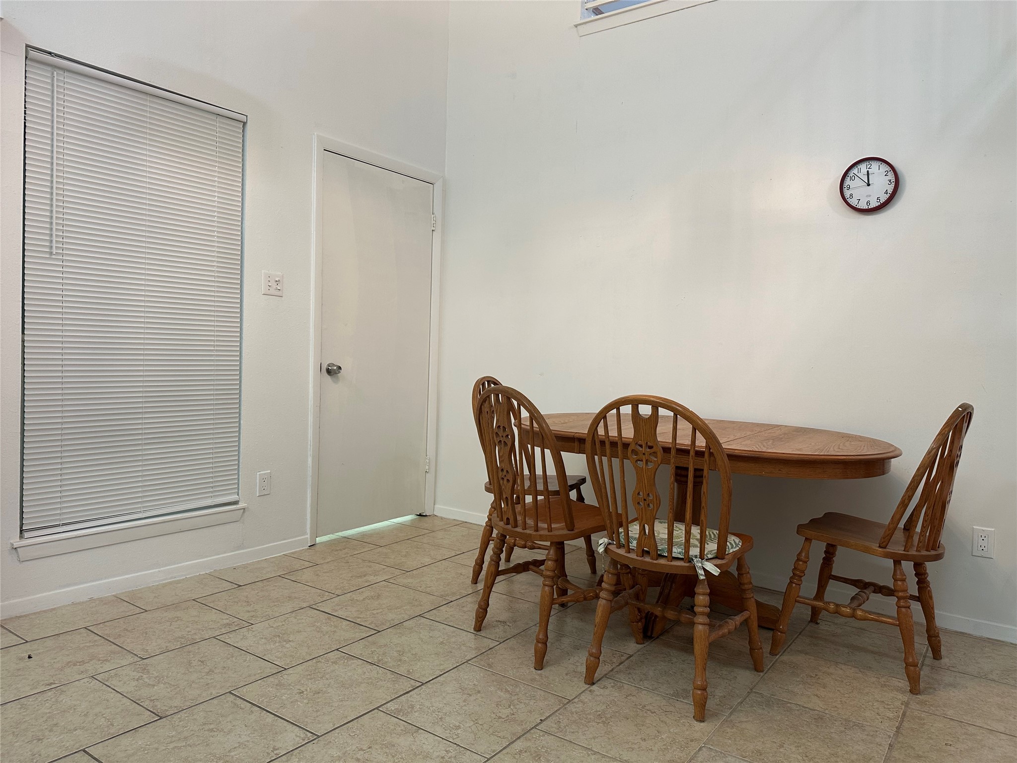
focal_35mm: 24
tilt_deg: -1.9
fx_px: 705
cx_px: 508
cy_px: 382
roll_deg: -0.9
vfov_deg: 56.8
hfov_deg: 71.6
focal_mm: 6.86
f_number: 1.78
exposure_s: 1/60
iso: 125
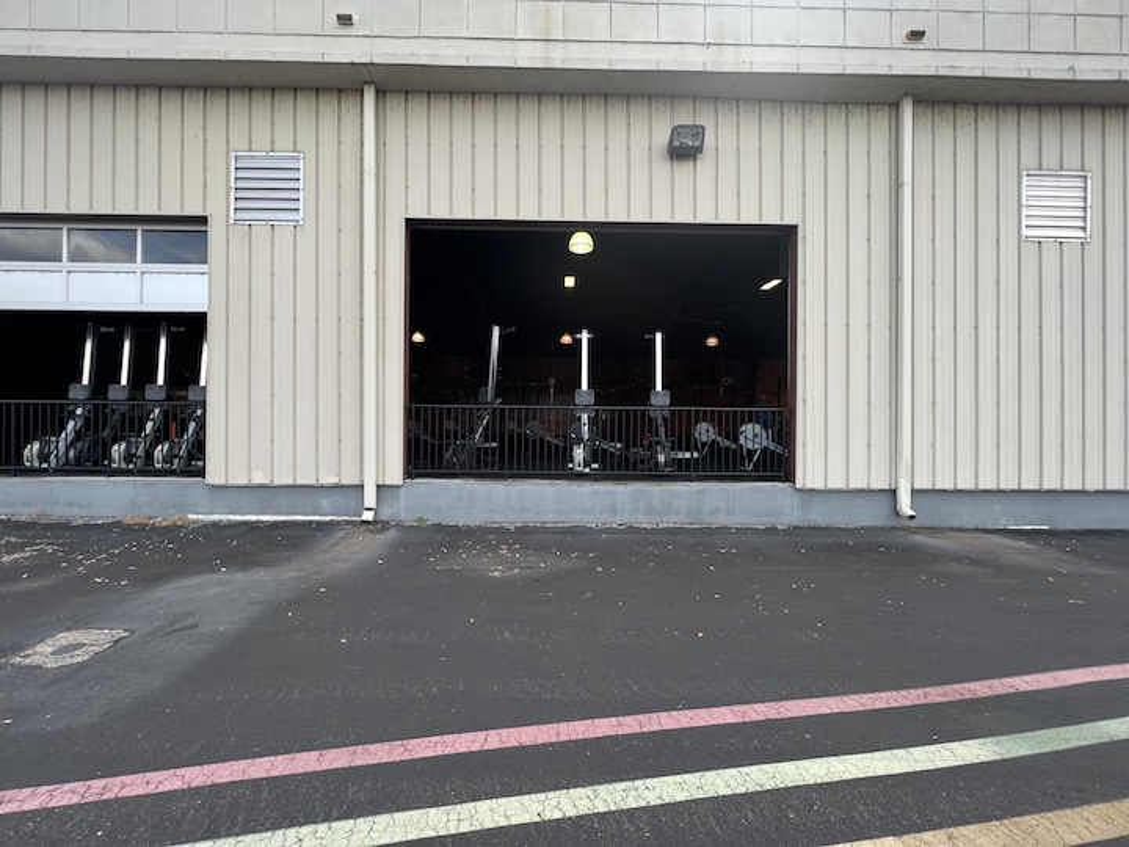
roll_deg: -1.4
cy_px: 424
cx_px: 564
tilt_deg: -0.5
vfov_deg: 89.9
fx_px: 424
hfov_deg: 106.2
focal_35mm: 13
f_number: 1.8
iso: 32
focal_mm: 1.57
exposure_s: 1/194
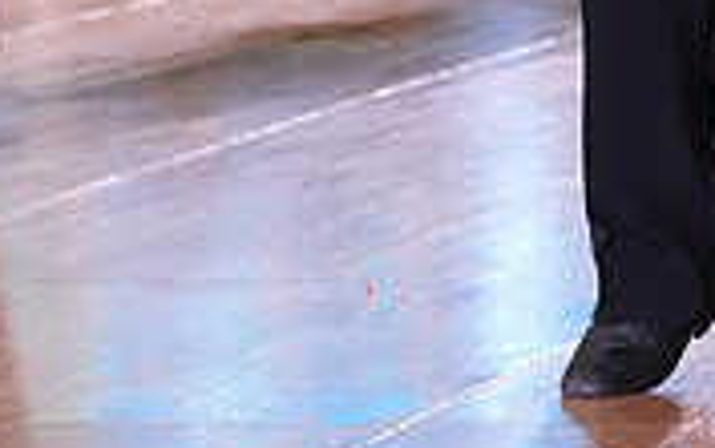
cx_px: 697
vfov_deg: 4.4
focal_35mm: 294
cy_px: -553
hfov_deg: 7.1
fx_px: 5734
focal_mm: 88
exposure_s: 1/320
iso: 5000
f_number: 5
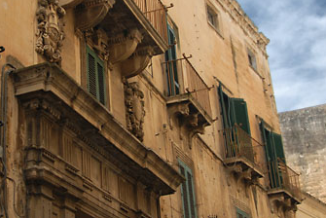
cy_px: 83
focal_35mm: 75
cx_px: 104
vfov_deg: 18.2
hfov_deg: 26.8
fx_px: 679
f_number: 4
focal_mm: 27
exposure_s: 1/320
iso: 200
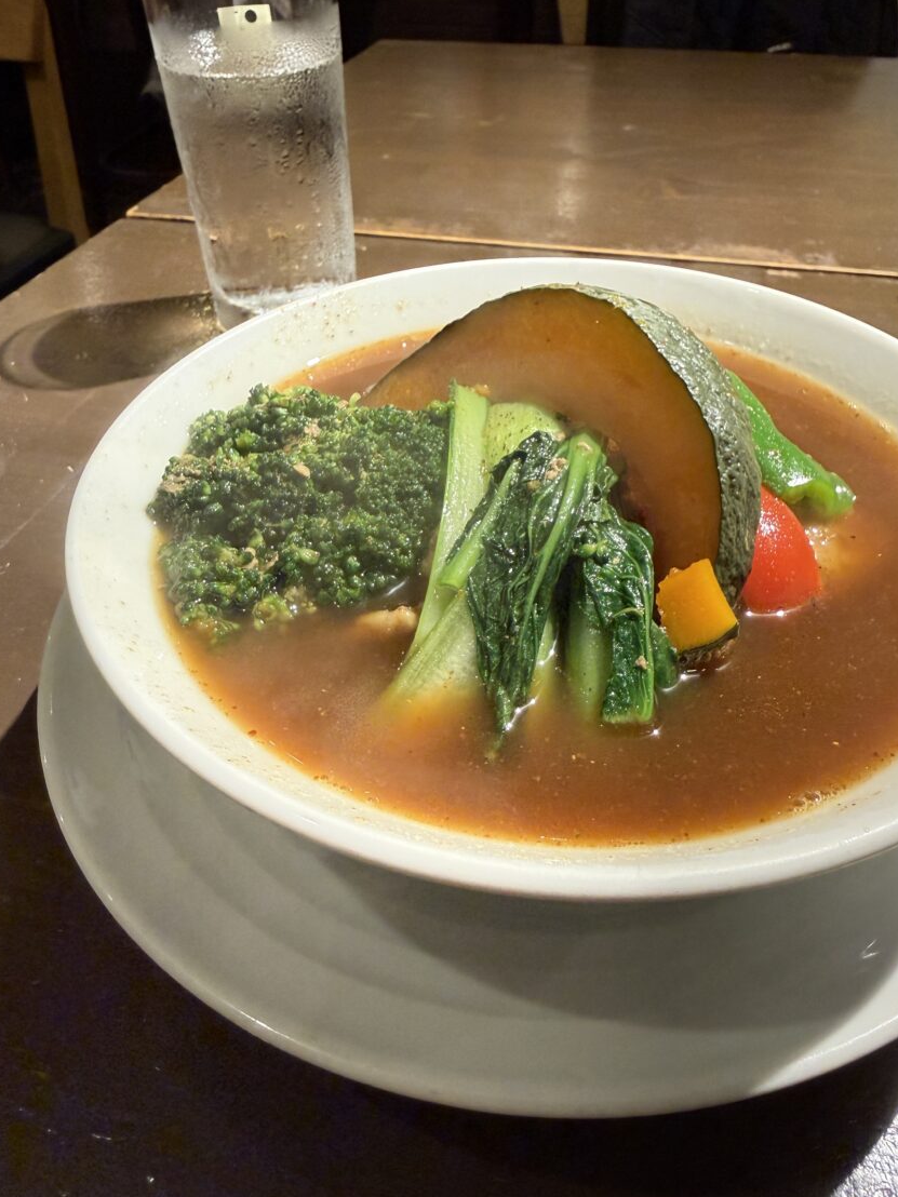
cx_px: 478
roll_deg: -0.1
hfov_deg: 53.0
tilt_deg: -38.3
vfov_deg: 67.3
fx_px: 899
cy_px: 575
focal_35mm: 26
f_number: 2.2
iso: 320
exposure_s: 1/50
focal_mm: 2.22
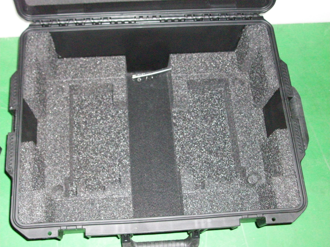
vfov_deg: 34.3
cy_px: 124
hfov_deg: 44.8
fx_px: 400
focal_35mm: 42
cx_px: 165
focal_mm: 7.1
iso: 320
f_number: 3.2
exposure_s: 1/65.1
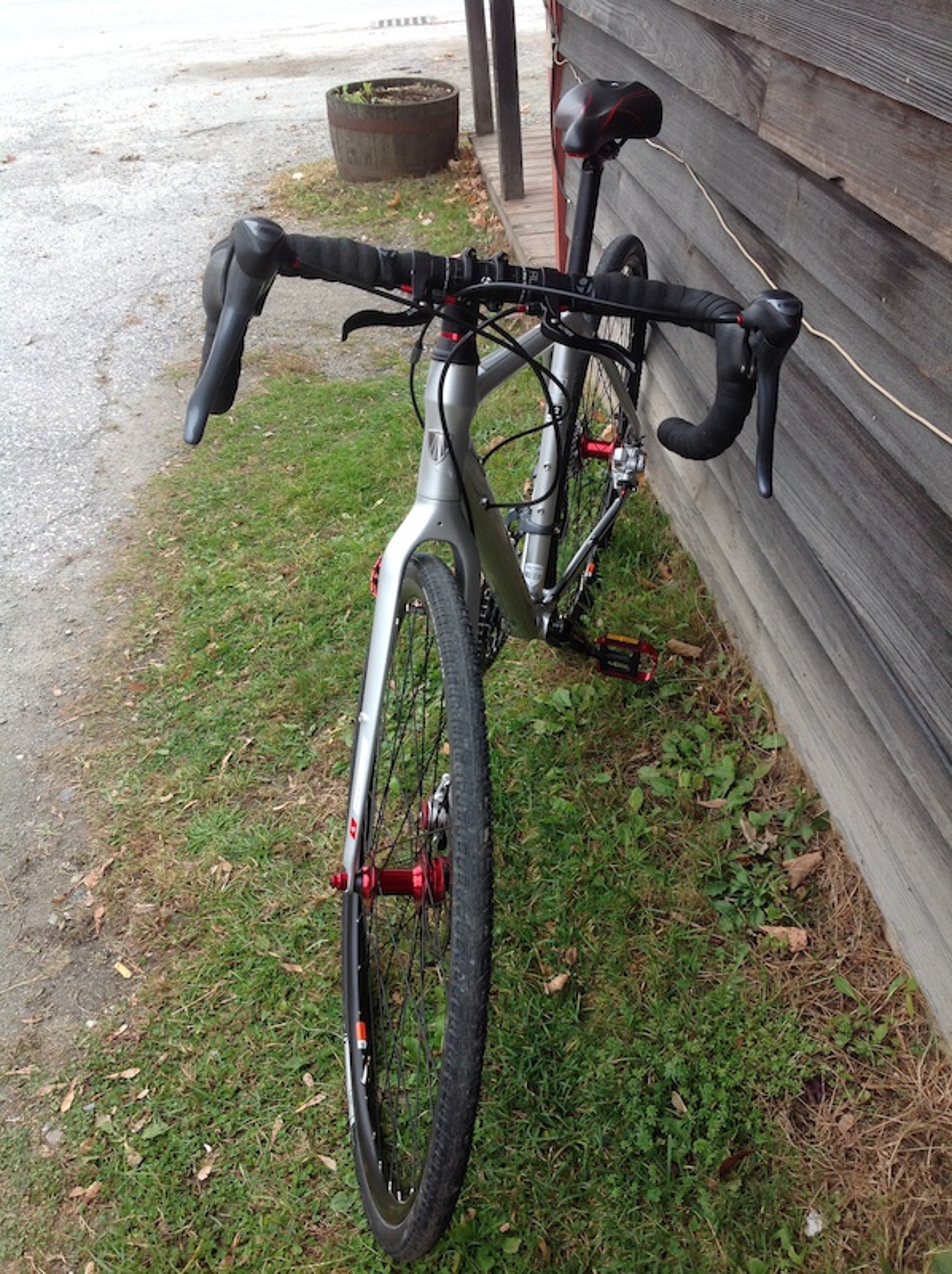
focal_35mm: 35
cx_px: 476
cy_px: 637
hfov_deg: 40.6
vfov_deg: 52.7
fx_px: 1286
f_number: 2.4
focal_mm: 4.28
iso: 50
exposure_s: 1/132
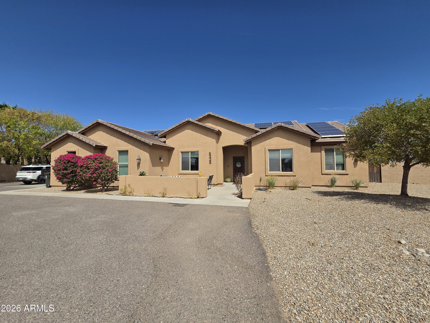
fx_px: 161
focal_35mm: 13
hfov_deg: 106.2
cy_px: 162
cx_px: 215
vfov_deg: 89.9
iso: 100
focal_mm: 2.2
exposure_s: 1/4847
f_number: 2.2
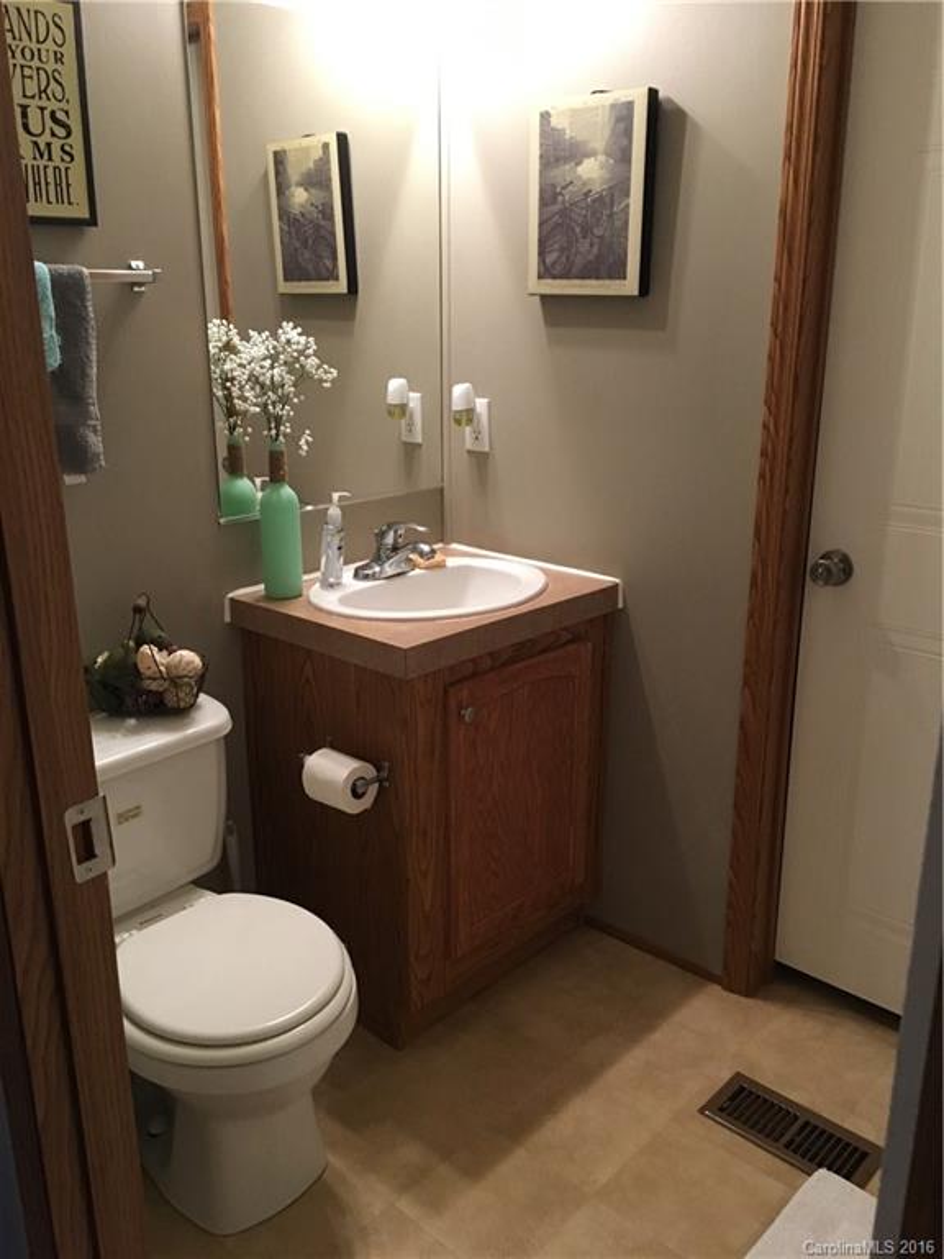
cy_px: 630
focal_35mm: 29
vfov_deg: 61.7
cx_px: 472
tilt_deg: -17.3
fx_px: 1054
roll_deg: +1.0
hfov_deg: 48.2
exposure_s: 1/30
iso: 160
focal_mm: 4.15
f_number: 2.2
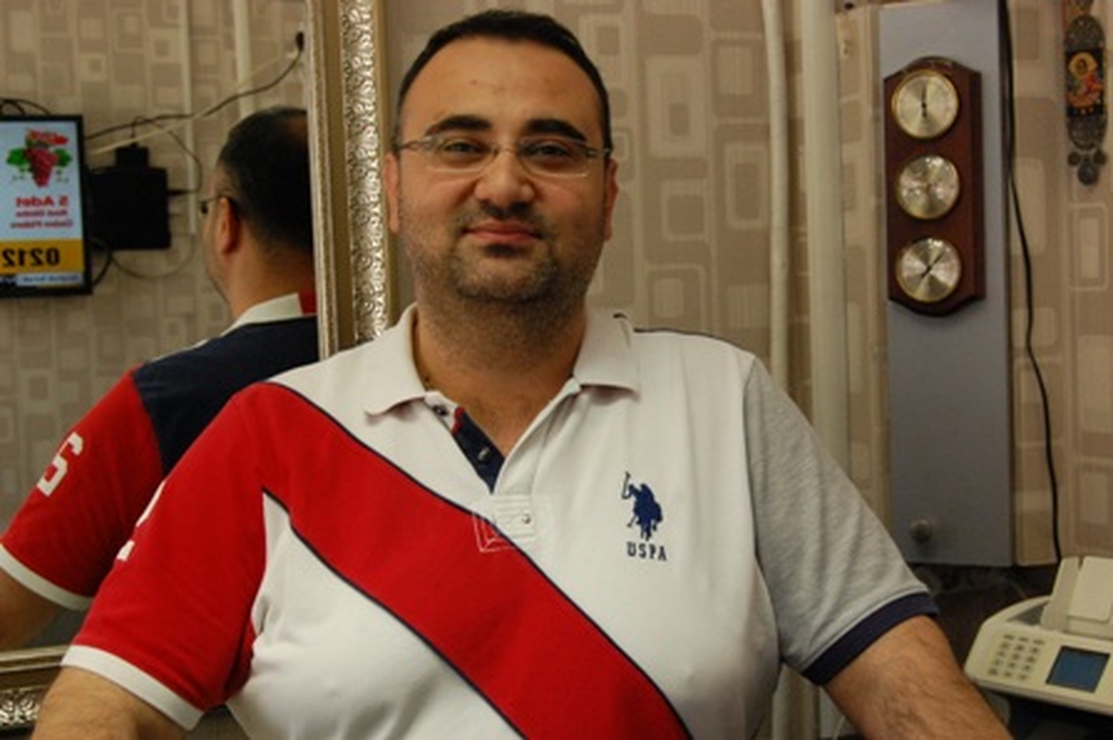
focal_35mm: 57
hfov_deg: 35.1
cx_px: 556
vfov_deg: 23.7
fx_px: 1761
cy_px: 370
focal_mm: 38
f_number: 8
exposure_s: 1/250
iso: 1600
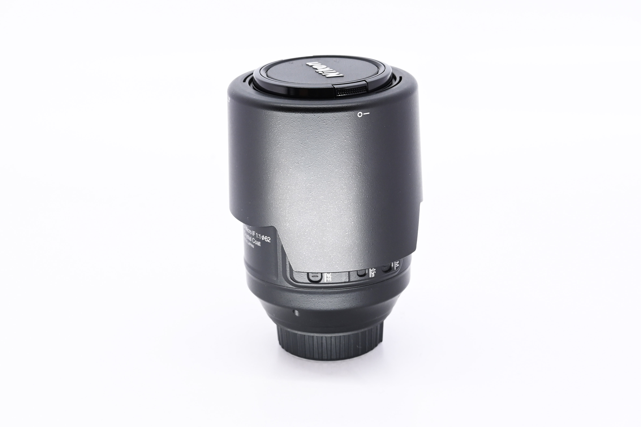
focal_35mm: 75
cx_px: 320
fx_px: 1335
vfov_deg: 18.2
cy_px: 214
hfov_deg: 27.0
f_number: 9
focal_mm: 50
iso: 500
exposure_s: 1/100
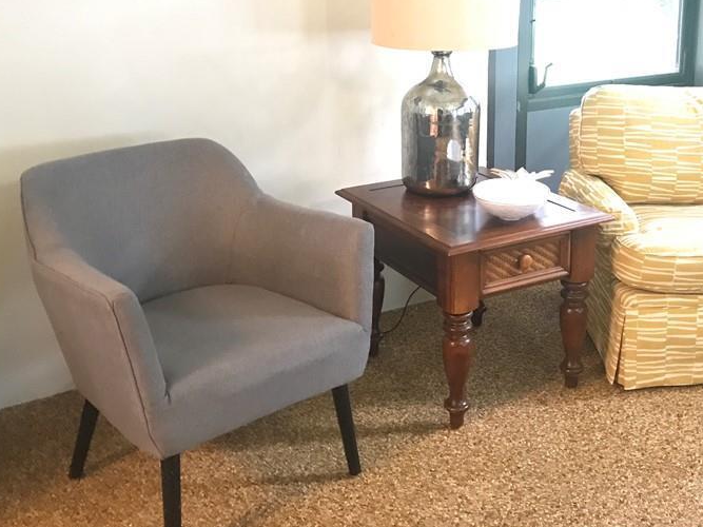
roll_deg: +0.2
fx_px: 873
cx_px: 460
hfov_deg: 43.3
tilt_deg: -11.8
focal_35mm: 43
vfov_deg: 32.9
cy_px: 130
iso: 100
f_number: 1.8
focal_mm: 3.99
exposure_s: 1/9
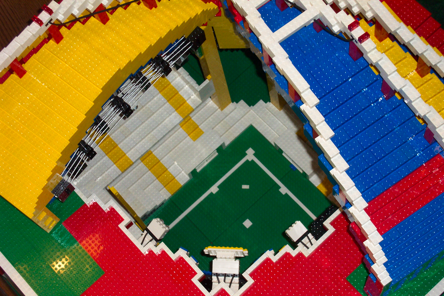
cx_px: 222
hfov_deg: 25.1
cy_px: 148
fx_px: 999
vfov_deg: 16.9
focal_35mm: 81
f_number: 4
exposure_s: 1/60
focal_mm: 16.4
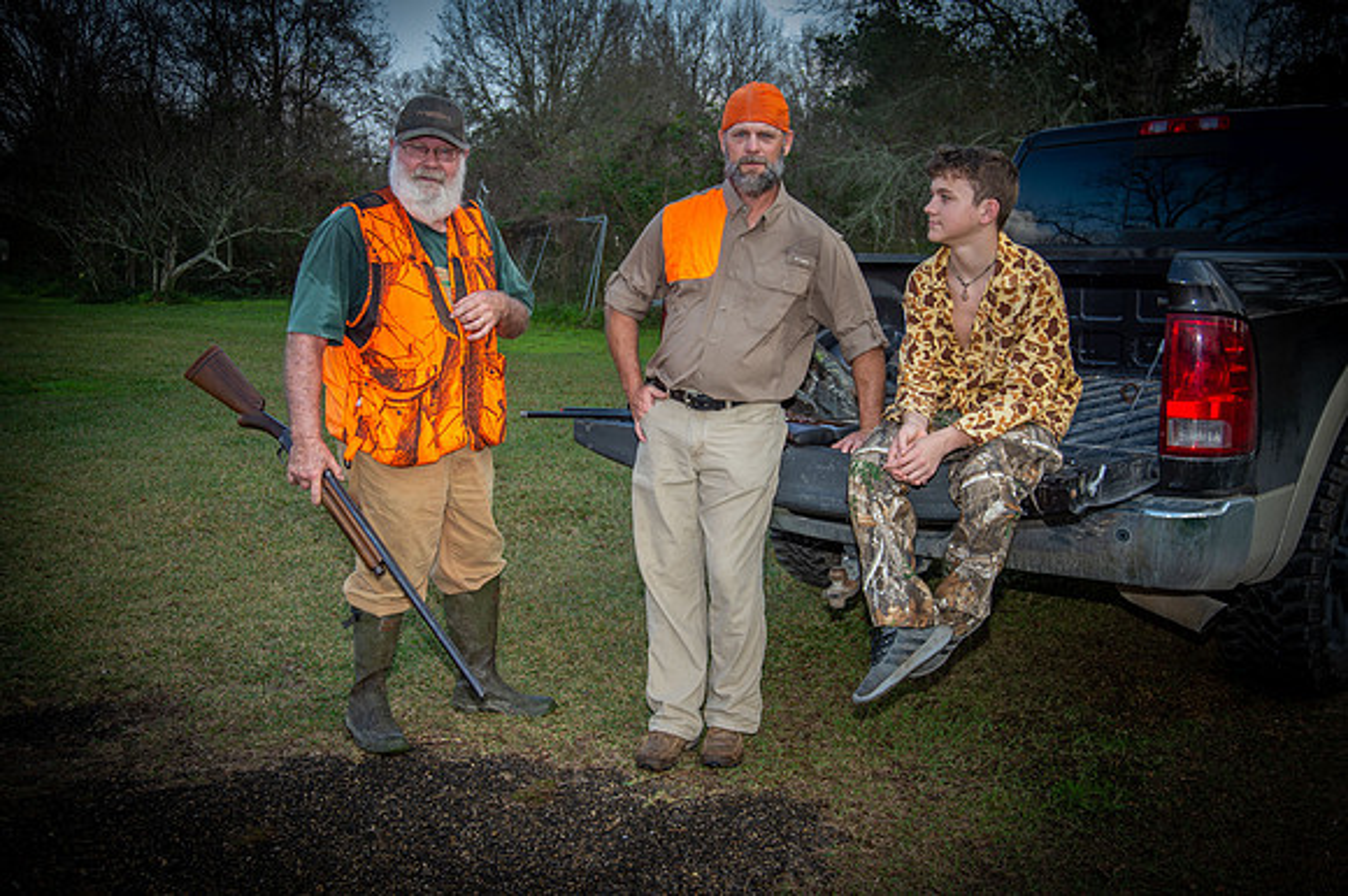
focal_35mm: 35
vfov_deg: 37.8
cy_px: 448
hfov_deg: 54.5
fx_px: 1310
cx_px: 674
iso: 250
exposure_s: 1/160
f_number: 6.3
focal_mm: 35
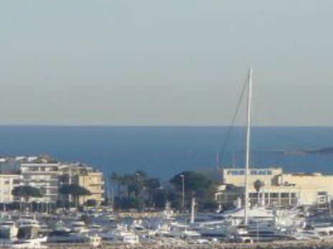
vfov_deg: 2.2
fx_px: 6500
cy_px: 227
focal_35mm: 676
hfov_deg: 2.9
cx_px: 135
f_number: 5.6
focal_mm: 31
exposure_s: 1/400
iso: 100
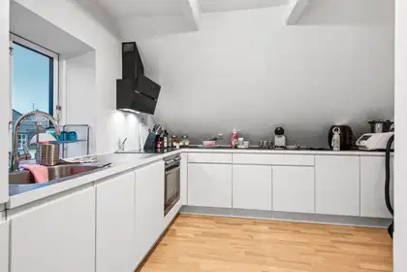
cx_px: 204
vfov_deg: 70.4
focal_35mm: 17
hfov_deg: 93.3
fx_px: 192
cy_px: 136
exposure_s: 1/5
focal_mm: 17
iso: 800
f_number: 11
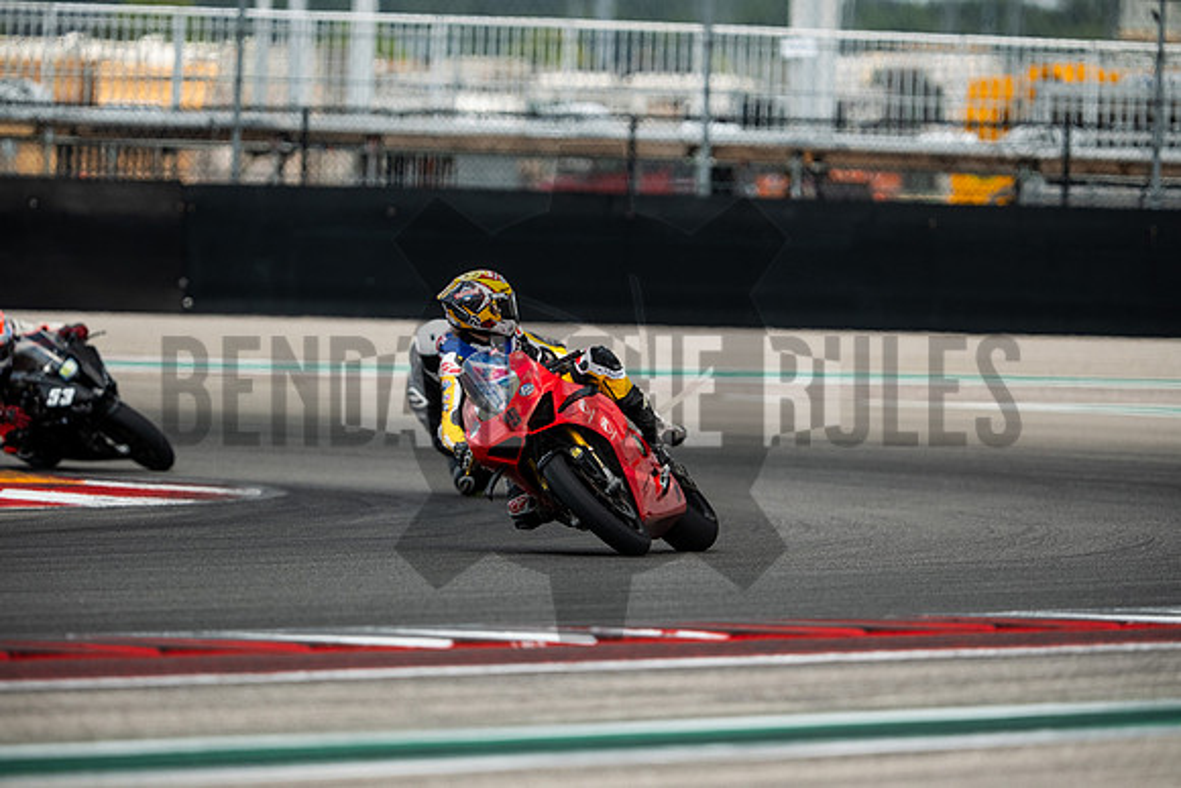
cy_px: 394
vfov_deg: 3.3
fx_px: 13781
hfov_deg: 4.9
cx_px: 590
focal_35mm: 420
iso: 500
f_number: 2.8
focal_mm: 280
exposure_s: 1/2500
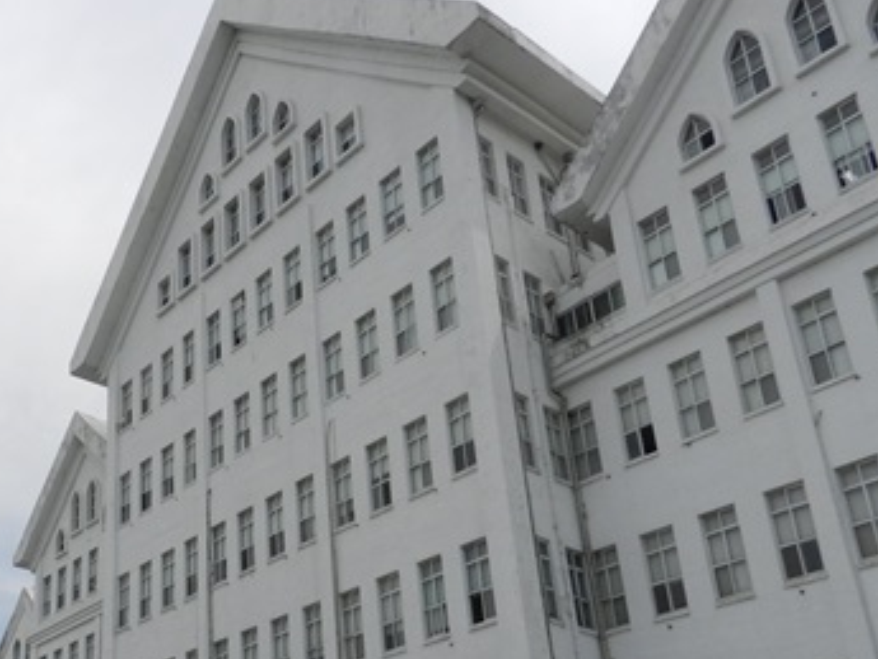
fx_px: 1015
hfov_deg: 44.1
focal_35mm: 40
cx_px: 153
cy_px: 552
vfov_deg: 34.6
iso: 160
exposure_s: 1/1000
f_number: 5
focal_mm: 4
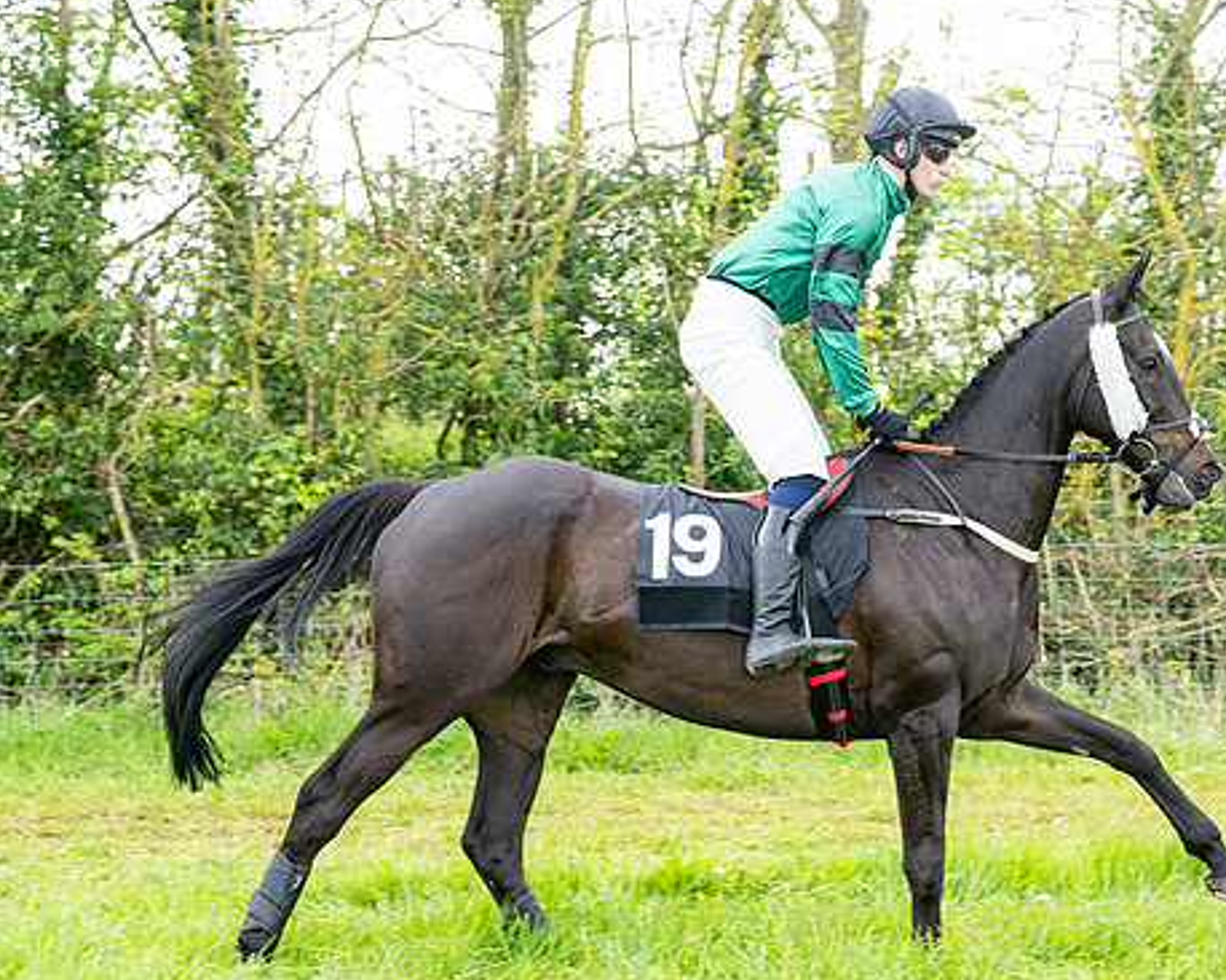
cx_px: 791
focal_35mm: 121
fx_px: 4389
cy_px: 537
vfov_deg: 12.7
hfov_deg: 15.9
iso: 400
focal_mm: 76
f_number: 5
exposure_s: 1/500
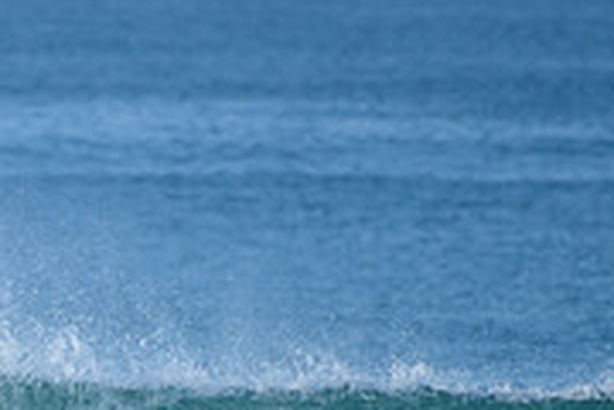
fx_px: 27406
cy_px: 586
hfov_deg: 1.3
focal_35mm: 1607
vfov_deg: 0.9
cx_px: -174
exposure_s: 1/2000
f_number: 5.6
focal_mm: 500
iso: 280
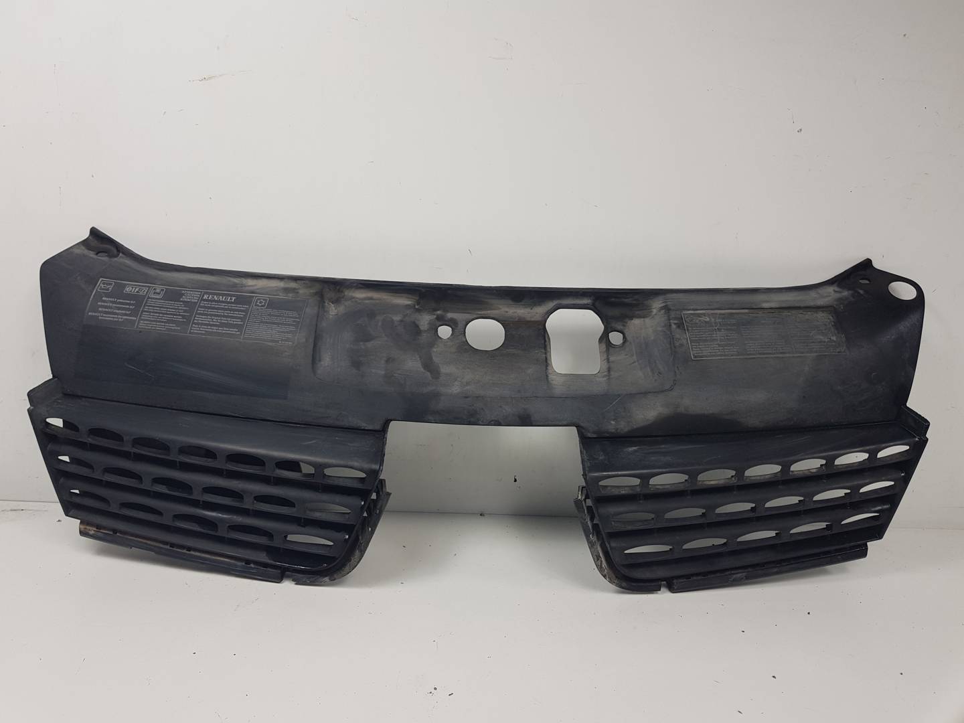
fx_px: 724
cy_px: 362
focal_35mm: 26
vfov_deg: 53.1
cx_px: 482
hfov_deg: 67.3
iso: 40
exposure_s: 1/342
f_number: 1.7
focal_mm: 4.2
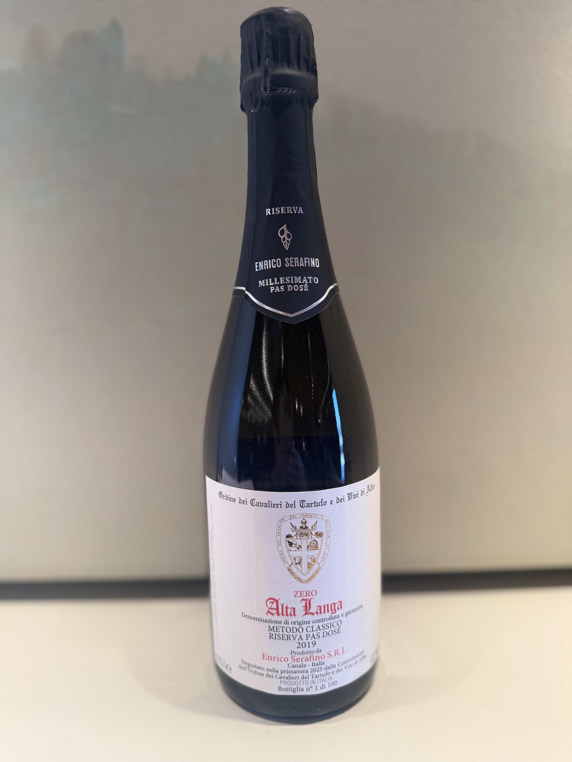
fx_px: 529
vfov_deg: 71.6
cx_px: 286
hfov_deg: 56.8
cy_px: 381
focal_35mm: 24
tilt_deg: -8.6
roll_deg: +1.7
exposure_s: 1/100
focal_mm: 6.76
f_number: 1.78
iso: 125
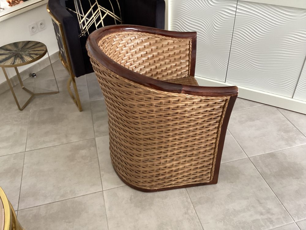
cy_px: 115
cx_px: 153
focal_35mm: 31
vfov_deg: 45.4
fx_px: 274
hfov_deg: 58.4
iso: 160
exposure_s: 1/60
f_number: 2.4
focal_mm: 3.3
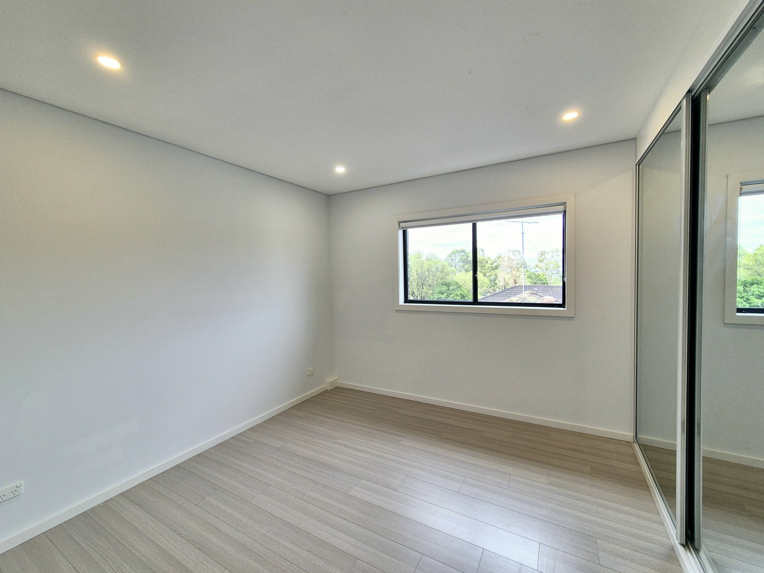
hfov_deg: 106.2
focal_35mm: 13
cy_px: 286
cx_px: 382
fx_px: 287
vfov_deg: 89.9
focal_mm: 2.2
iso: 50
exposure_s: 1/128
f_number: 2.2
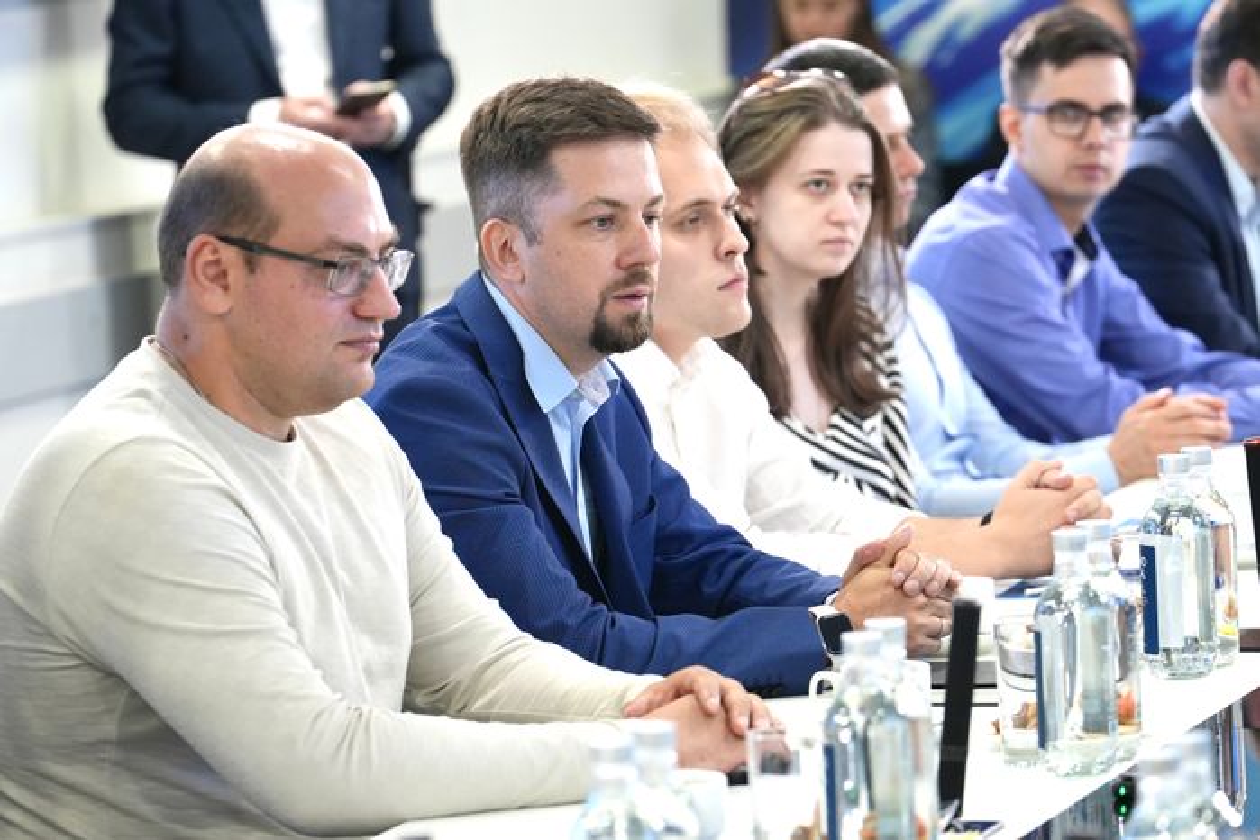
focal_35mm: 200
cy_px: 420
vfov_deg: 6.9
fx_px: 6999
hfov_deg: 10.3
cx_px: 630
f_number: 5.6
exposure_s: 1/160
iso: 4000
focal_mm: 200
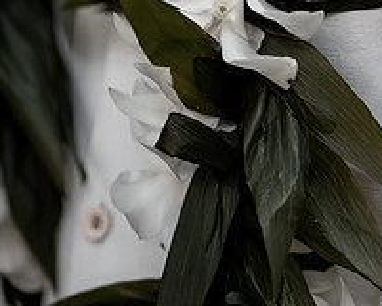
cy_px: -120
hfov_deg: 13.0
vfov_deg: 10.2
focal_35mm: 148
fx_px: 1673
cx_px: 267
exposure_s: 1/800
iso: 320
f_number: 2.8
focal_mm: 70
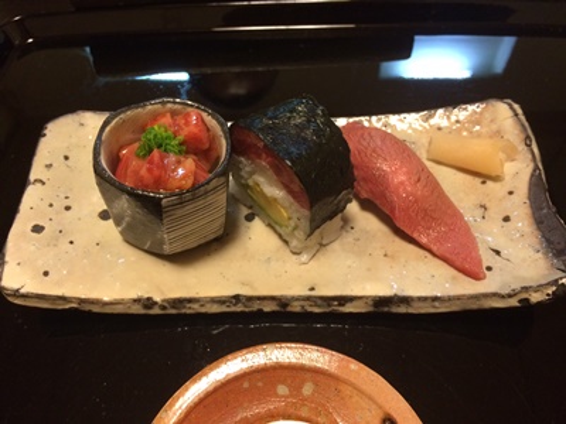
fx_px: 474
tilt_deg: -55.8
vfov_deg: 48.2
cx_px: 283
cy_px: 212
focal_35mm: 29
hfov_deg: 61.7
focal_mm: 4.15
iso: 250
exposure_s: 1/30
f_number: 2.2
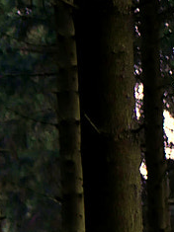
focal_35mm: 341
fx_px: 2287
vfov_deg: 5.5
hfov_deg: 4.2
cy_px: 686
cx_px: -398
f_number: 1.8
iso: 250
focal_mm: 25
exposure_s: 1/20
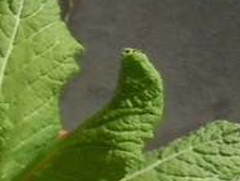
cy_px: 11
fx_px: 1306
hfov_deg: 9.2
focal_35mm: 188
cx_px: -378
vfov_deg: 7.9
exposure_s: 1/320
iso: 100
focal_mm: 5.4
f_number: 7
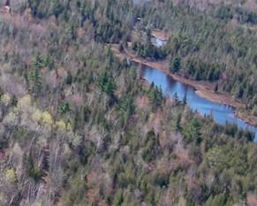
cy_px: 63
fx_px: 1202
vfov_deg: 9.8
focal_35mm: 158
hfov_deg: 12.1
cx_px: 28
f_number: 3.2
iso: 80
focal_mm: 9.36
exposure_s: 1/640
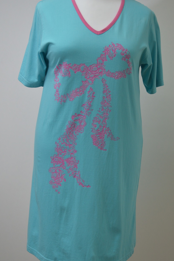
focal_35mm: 64
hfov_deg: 21.3
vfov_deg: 31.6
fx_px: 462
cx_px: 101
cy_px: 122
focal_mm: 35
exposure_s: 1/30
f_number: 5
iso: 360
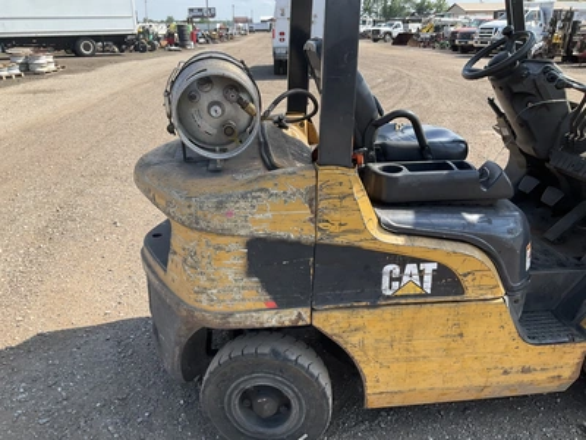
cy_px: 220
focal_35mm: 29
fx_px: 491
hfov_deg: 61.7
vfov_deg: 48.2
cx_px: 293
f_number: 1.8
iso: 25
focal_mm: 3
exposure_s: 1/666
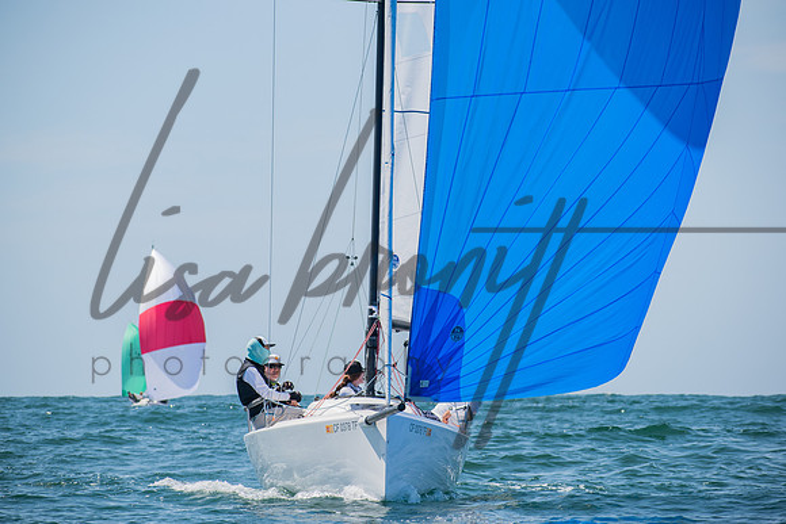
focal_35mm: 198
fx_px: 4330
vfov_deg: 6.9
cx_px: 393
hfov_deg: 10.4
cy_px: 262
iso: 200
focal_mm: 130
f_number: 6.3
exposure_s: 1/1000
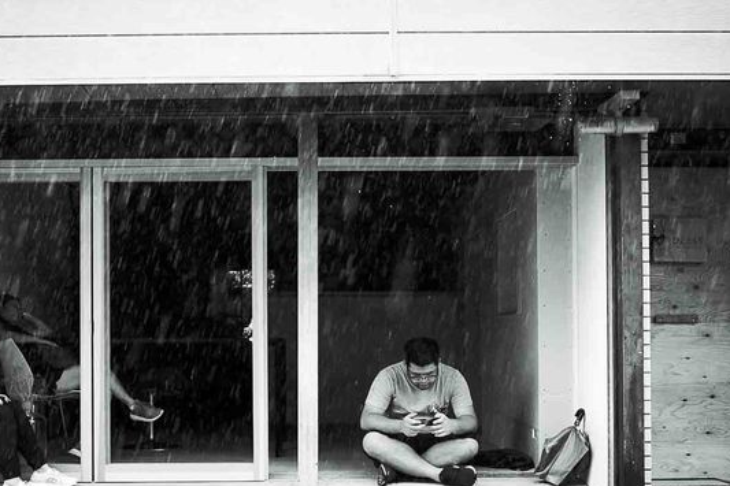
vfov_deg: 26.4
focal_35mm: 51
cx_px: 330
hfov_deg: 38.9
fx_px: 1034
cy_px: 309
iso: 1600
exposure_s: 1/320
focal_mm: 34
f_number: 3.8
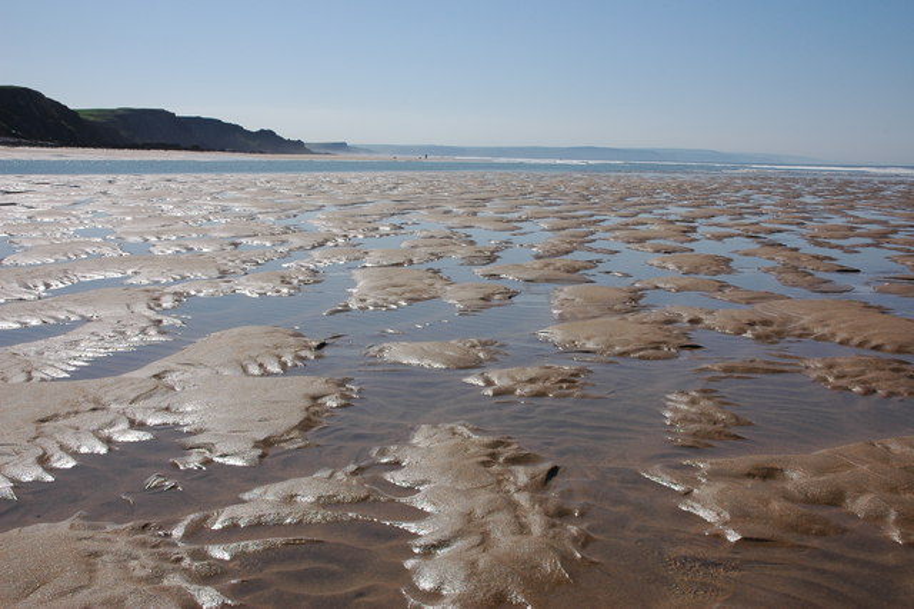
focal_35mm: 36
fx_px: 913
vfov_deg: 36.8
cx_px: 457
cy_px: 304
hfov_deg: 53.2
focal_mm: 24
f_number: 11
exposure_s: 1/500
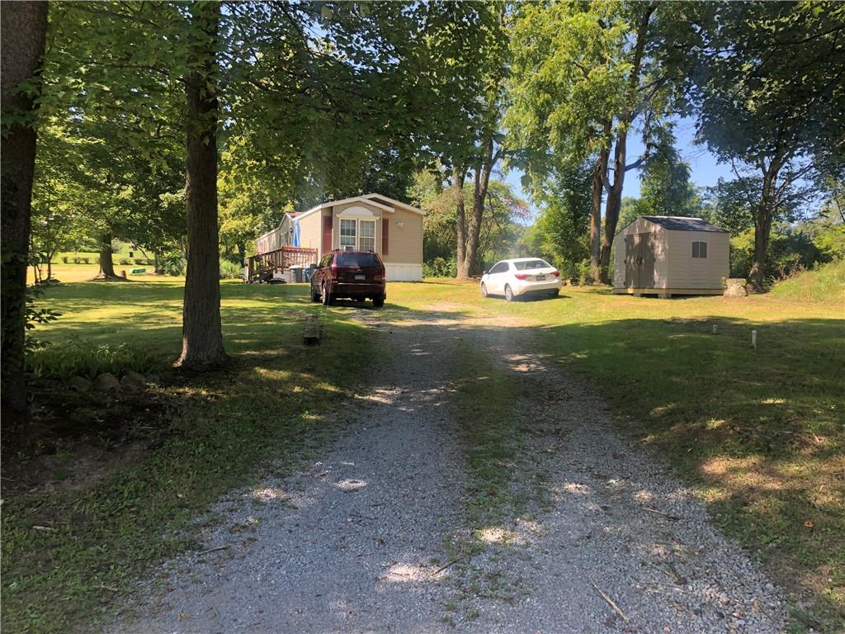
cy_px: 317
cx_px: 422
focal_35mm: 28
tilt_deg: -0.6
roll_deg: -1.1
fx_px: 683
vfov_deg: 49.7
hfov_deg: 63.4
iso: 20
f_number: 1.8
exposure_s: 1/223
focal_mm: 4
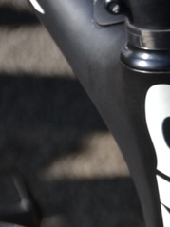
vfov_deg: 6.7
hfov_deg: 4.9
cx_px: 306
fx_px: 1947
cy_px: 210
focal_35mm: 297
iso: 100
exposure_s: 1/320
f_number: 4.8
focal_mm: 48
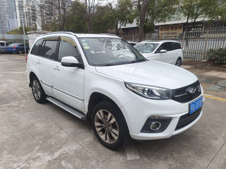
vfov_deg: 58.9
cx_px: 113
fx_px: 150
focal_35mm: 23
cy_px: 84
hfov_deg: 73.9
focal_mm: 5.84
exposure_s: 1/100
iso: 100
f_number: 1.6
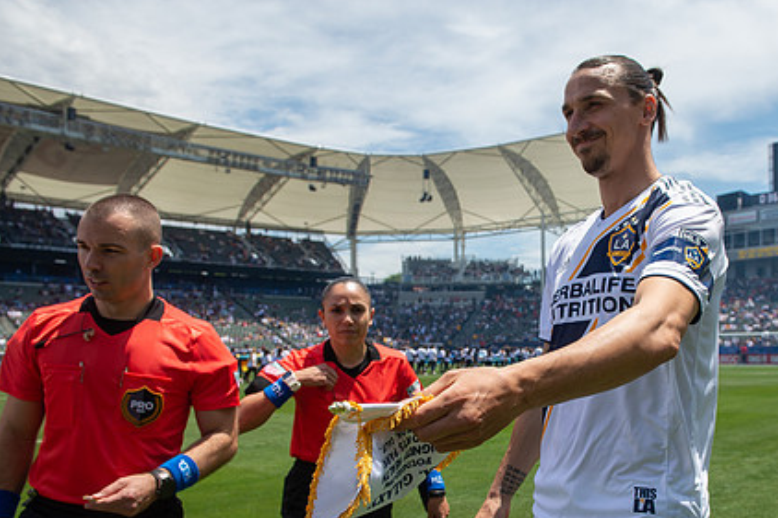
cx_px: 514
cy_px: 349
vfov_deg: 39.4
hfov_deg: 56.1
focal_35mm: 33
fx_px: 713
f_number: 5.6
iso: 200
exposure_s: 1/1250
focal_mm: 24
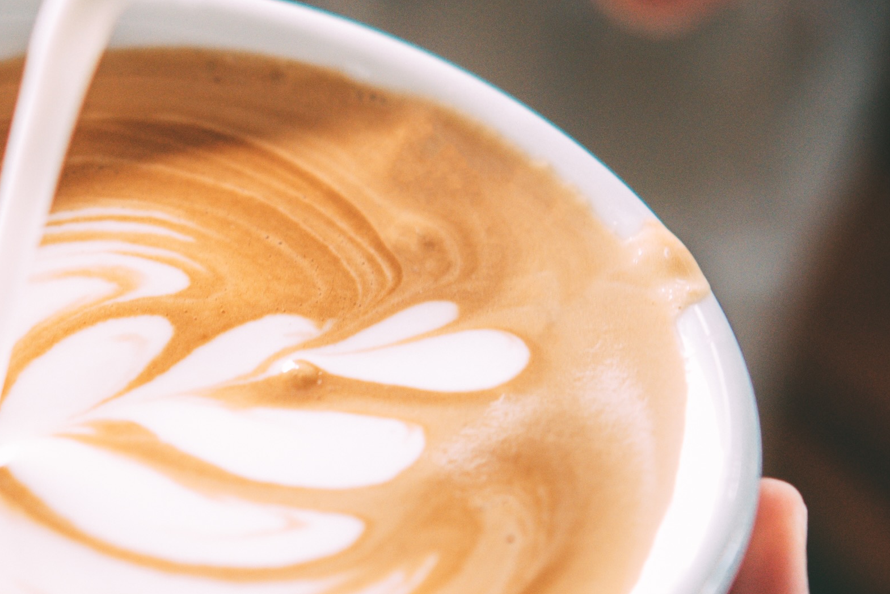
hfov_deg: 9.4
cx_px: 31
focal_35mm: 218
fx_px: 5391
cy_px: 397
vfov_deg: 6.3
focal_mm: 60
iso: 1250
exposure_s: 1/100
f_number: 3
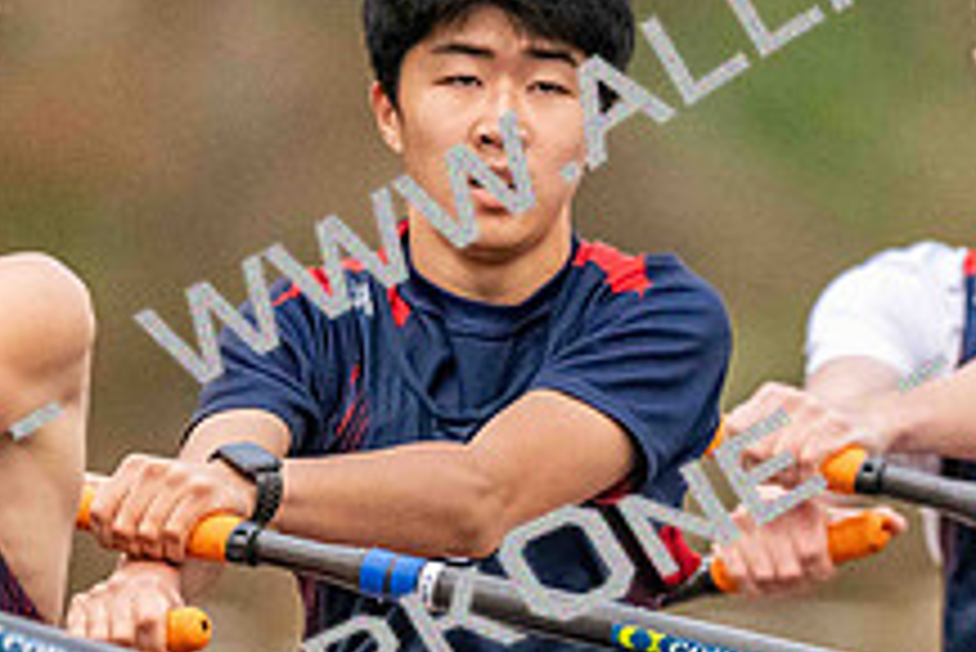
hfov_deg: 1.3
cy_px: 398
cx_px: 693
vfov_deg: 0.9
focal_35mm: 1605
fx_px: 43541
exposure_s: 1/2500
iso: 8000
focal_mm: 600
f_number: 4
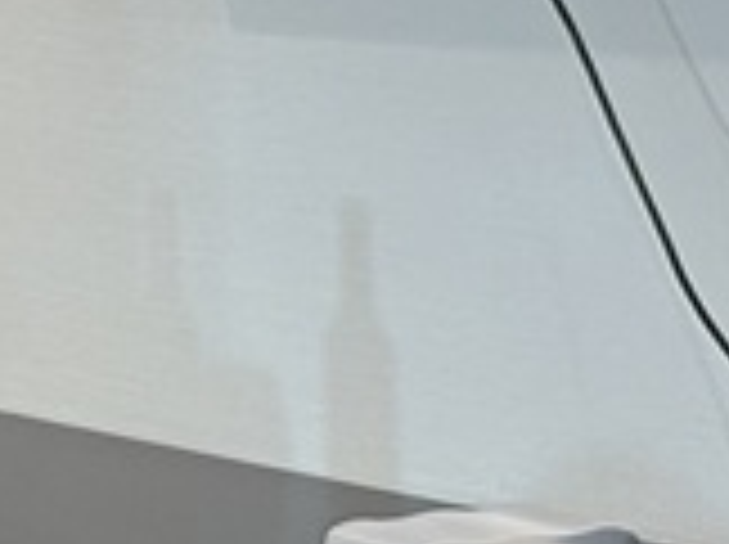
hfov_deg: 7.2
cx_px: -1026
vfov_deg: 5.7
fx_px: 5404
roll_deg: +1.6
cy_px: -481
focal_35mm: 257
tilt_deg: -0.5
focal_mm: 5.96
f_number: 1.6
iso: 160
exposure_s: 1/33
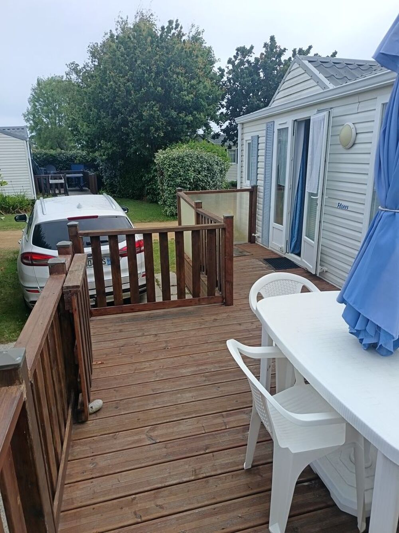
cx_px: 200
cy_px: 266
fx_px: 369
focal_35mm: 24
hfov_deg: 56.8
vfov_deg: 71.6
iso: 100
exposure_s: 1/271
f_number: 1.75
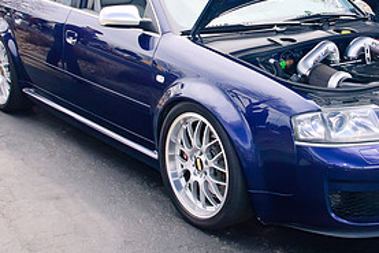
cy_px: 46
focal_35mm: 69
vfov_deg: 19.5
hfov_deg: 29.1
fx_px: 727
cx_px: 246
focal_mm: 22
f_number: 5
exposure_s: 1/100
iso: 200
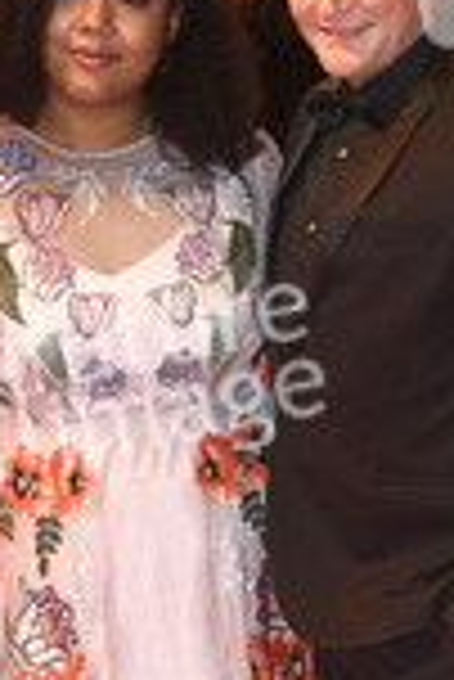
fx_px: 2397
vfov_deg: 15.9
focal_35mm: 127
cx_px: 225
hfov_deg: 10.8
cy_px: 617
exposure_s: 1/250
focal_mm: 48
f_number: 5
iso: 1250
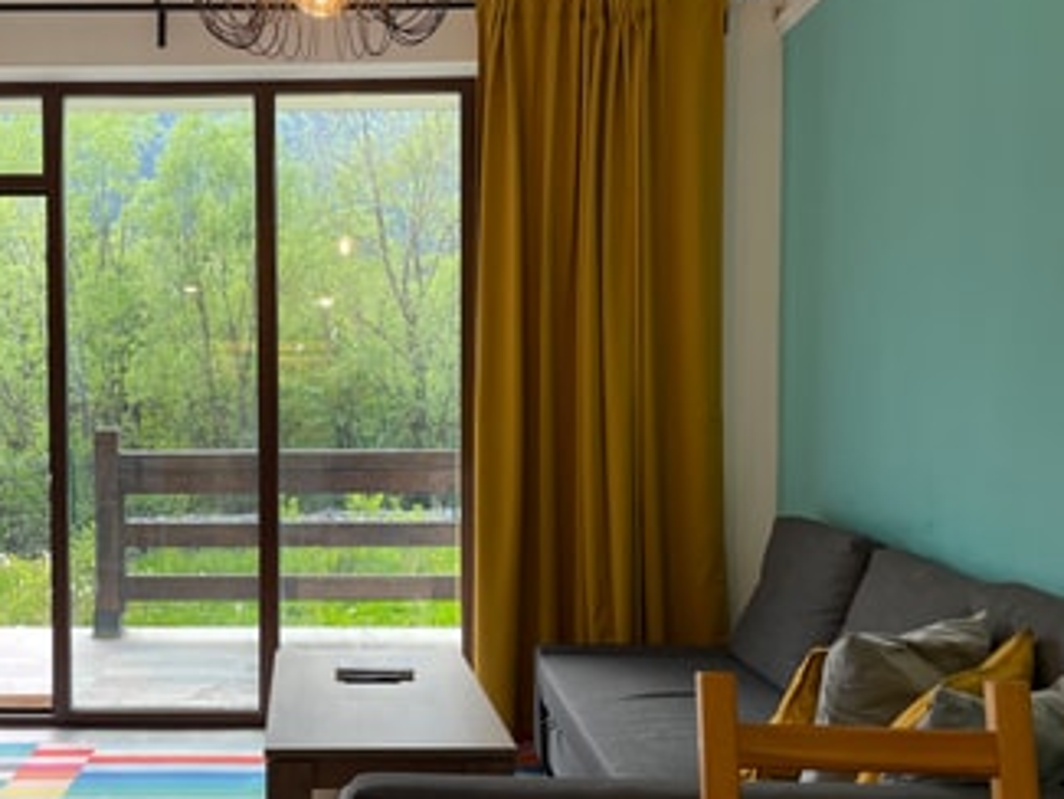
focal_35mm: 40
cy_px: 434
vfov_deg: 36.0
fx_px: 1230
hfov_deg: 45.7
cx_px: 311
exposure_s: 1/100
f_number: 1.6
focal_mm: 4.2
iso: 40
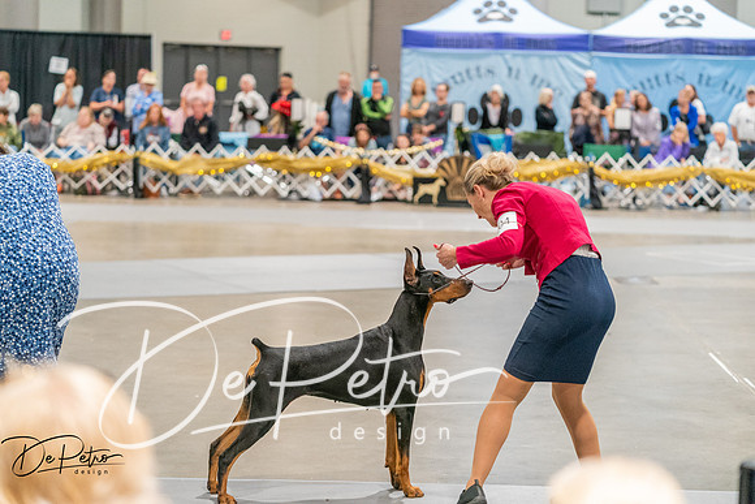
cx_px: 378
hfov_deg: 23.6
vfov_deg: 15.9
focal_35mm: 86
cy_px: 252
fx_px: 1804
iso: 6400
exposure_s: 1/250
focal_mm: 86
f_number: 2.8
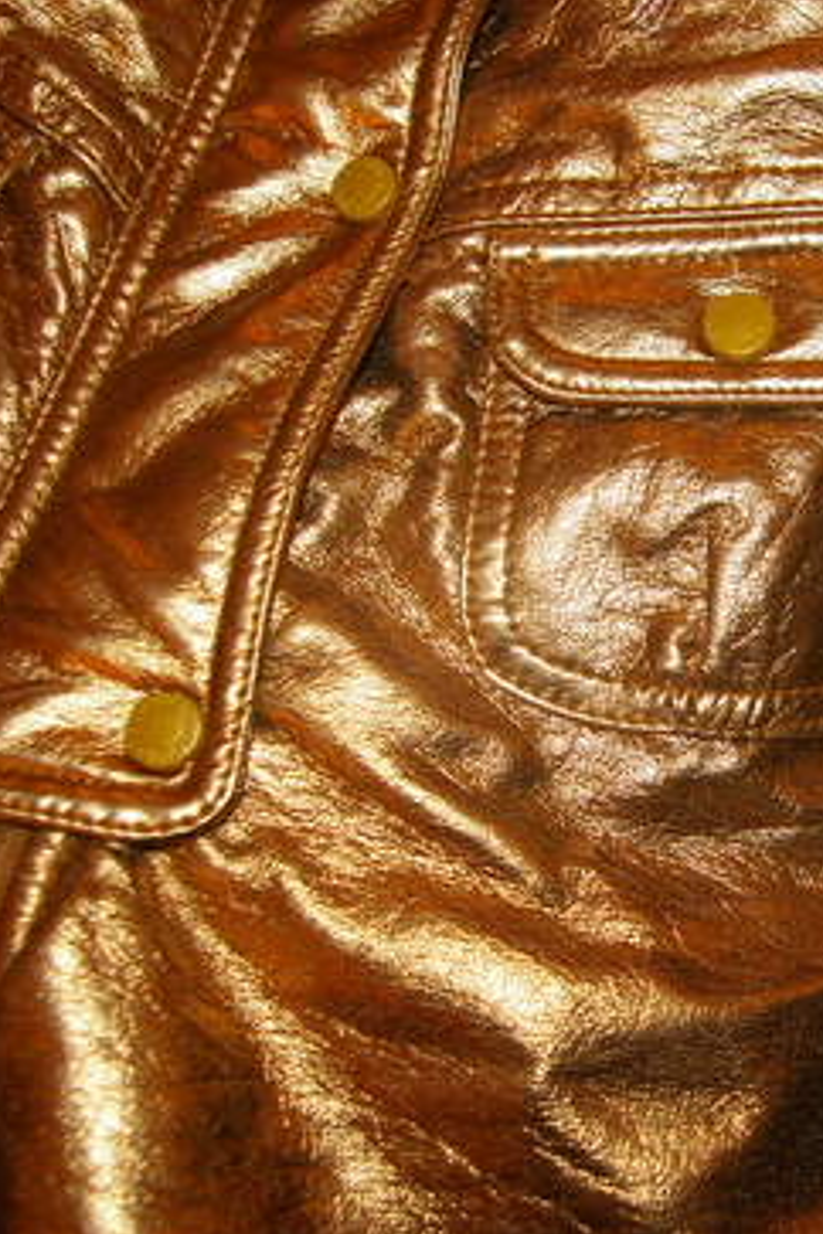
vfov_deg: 41.3
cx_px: 697
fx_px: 1638
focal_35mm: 48
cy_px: 619
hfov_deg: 27.5
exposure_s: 1/30
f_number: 5.6
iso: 800
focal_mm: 21
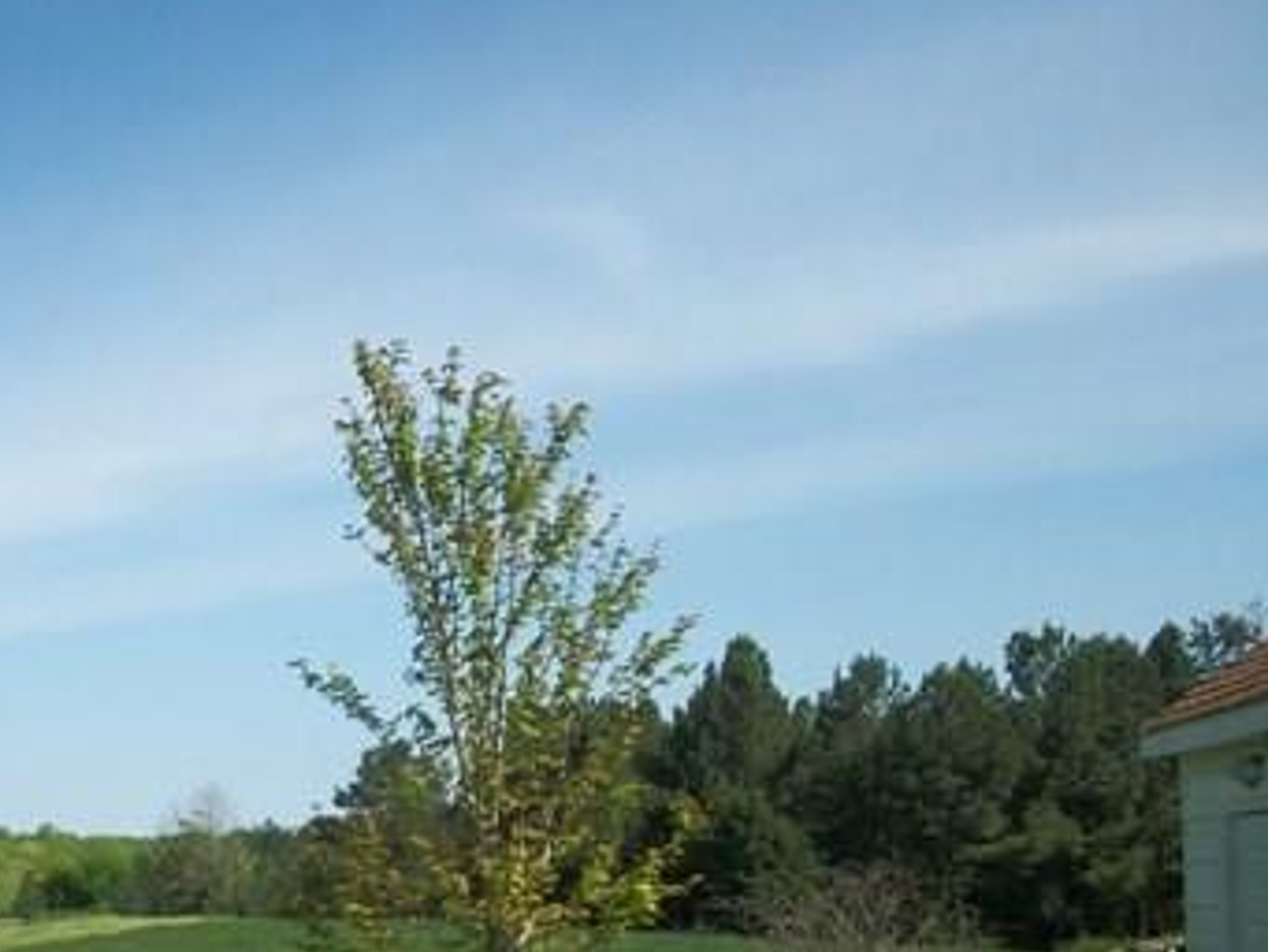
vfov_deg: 23.8
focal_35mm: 60
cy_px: 840
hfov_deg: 30.8
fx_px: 2199
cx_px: 149
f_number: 8.8
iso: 80
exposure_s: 1/160
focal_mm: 5.7
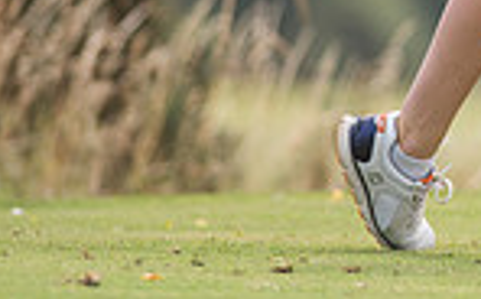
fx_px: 15694
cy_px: -327
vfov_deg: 1.1
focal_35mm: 1199
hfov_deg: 1.8
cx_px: 666
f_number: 4
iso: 400
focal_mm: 300
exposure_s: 1/2500
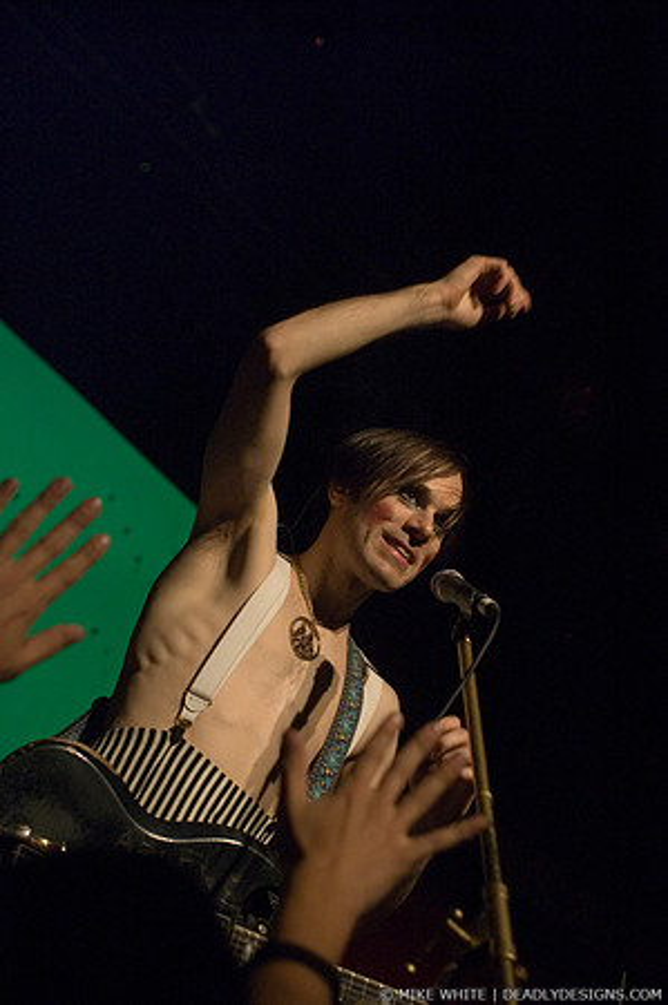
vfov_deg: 30.5
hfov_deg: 20.6
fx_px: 1841
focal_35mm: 66
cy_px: 502
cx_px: 334
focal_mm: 44
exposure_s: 1/320
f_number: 2.8
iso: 800
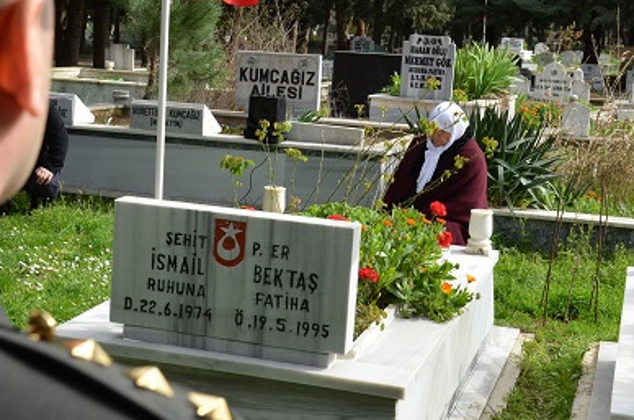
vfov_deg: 18.6
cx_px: 263
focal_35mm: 73
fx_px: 1283
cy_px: 190
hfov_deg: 27.7
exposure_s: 1/400
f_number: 10
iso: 400
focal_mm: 30
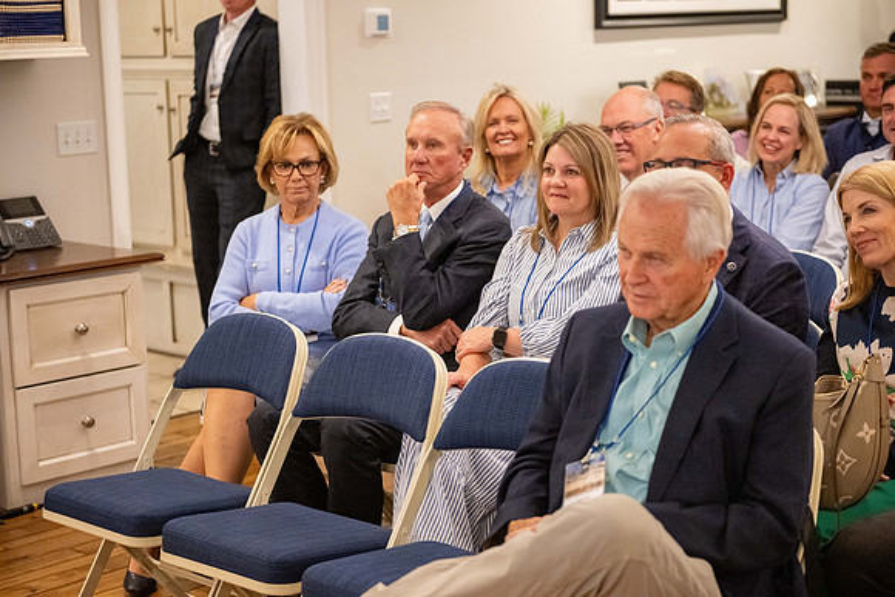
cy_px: 298
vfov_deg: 20.6
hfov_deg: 30.5
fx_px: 1641
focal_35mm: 66
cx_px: 448
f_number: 2.8
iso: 6400
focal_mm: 66
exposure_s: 1/320
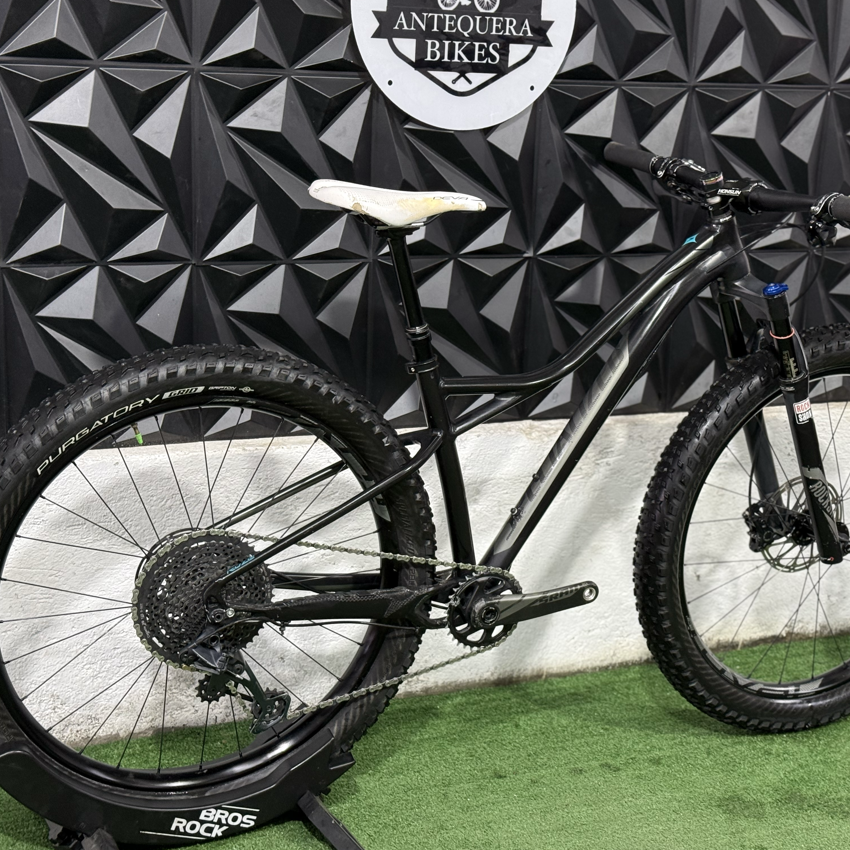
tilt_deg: -14.9
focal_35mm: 57
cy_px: 425
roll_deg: -3.5
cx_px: 475
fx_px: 1584
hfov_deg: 30.0
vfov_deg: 30.0
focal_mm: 6.76
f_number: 1.78
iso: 200
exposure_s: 1/60
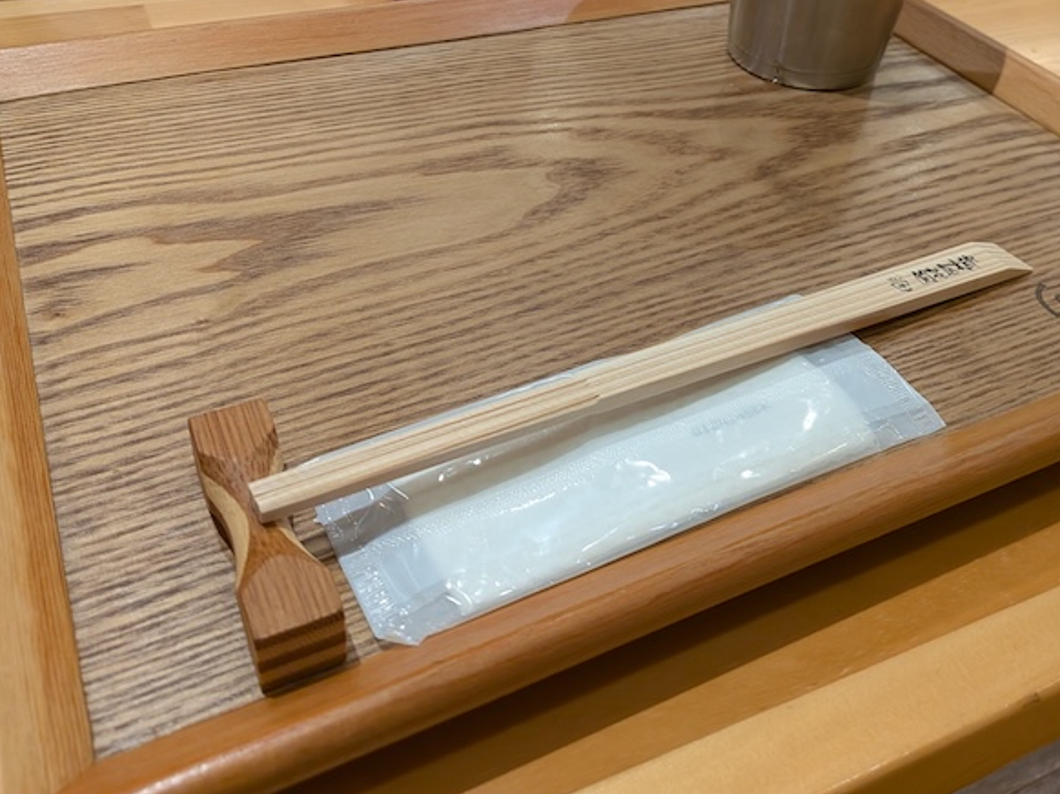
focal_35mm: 33
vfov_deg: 42.5
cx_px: 597
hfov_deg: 55.2
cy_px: 279
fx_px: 1010
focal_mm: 4.53
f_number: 1.7
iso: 208
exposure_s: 1/100
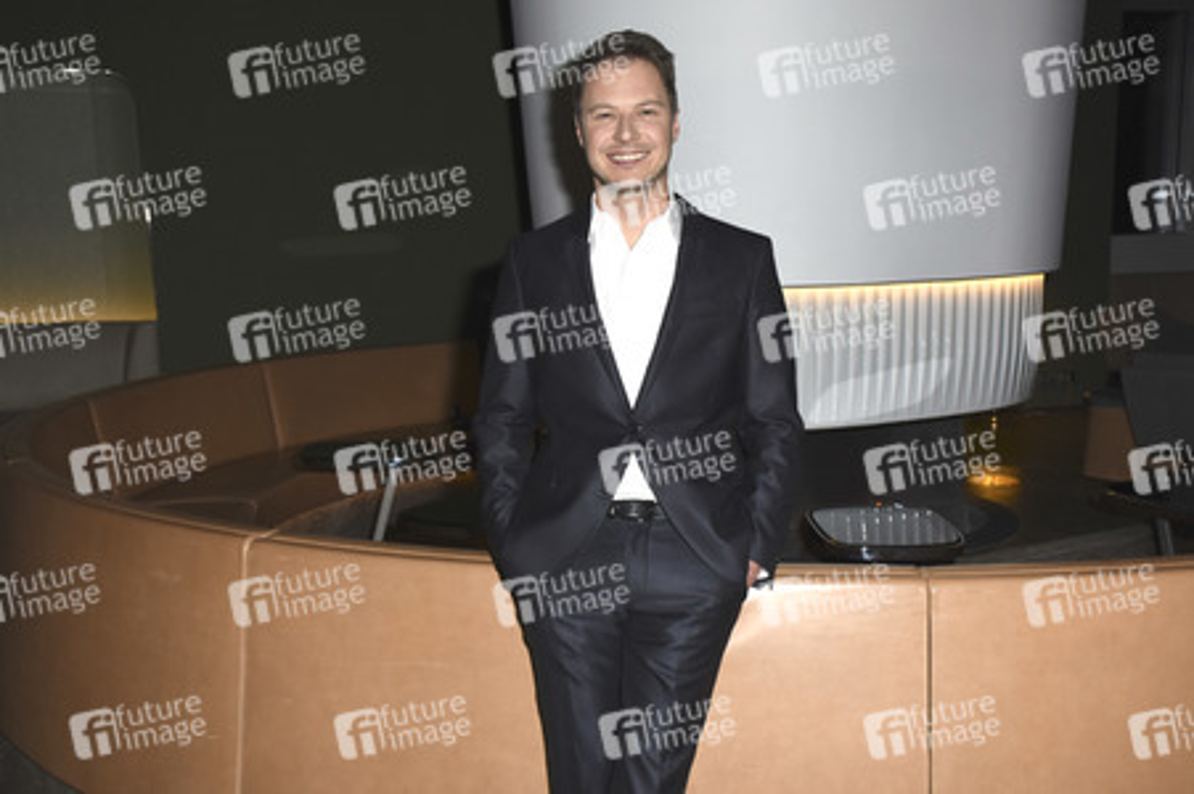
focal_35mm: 39
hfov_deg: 49.6
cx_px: 597
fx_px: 1293
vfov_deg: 34.2
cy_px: 397
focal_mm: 26
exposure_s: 1/160
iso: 640
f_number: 5.6
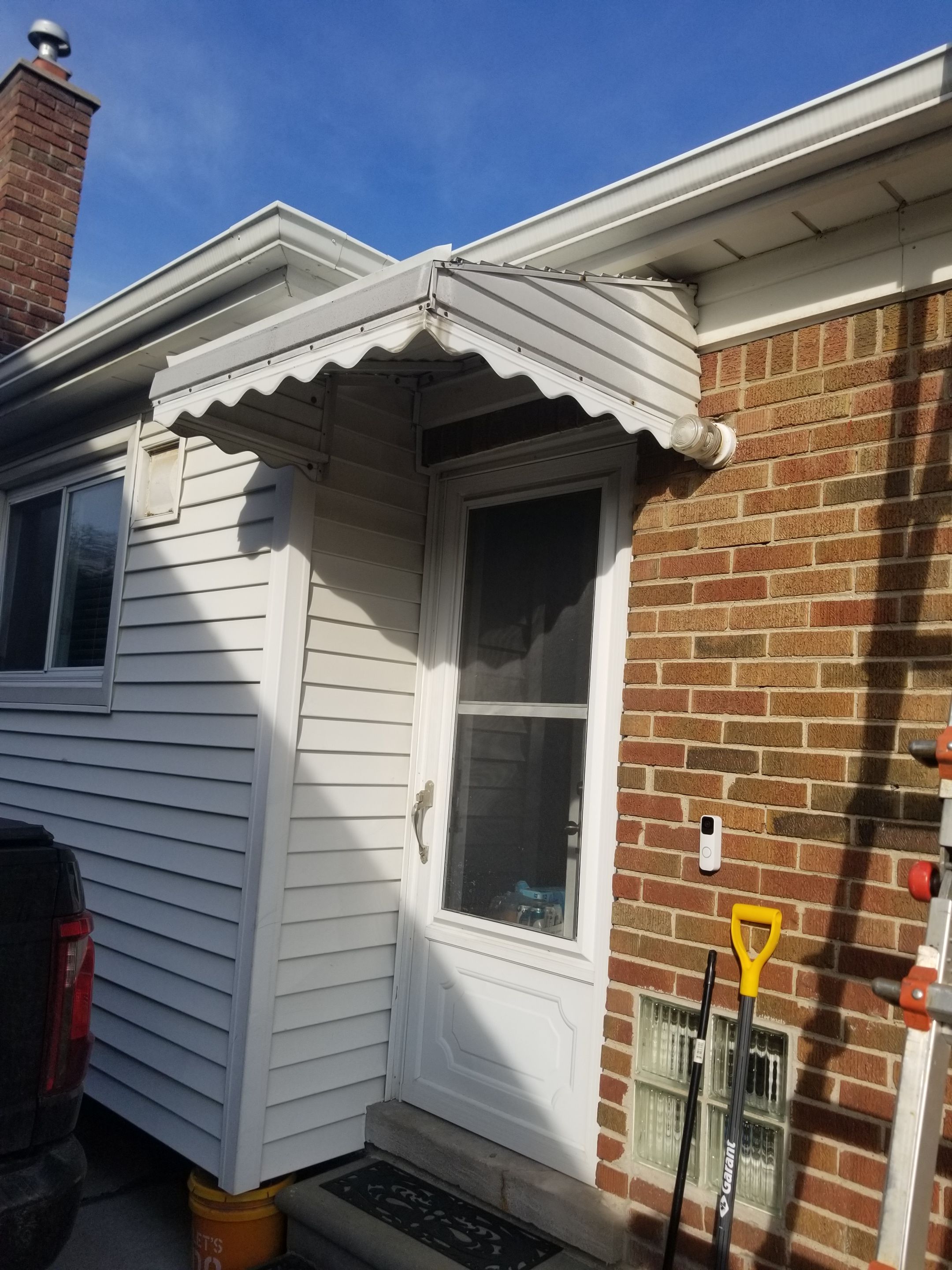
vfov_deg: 67.3
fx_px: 953
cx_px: 476
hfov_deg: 53.1
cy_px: 635
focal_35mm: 26
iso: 50
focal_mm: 4.25
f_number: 1.7
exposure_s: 1/2848
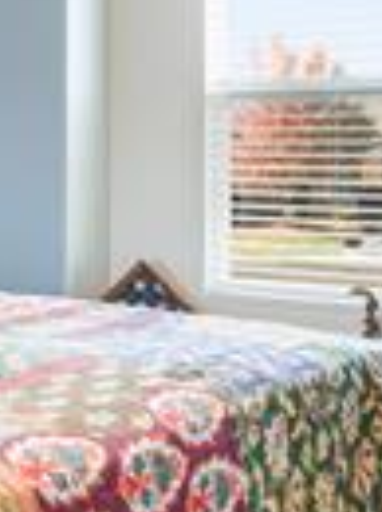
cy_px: 240
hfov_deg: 19.2
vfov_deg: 27.4
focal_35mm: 71
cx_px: -106
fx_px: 1048
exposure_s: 1/3
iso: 320
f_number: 8
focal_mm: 10
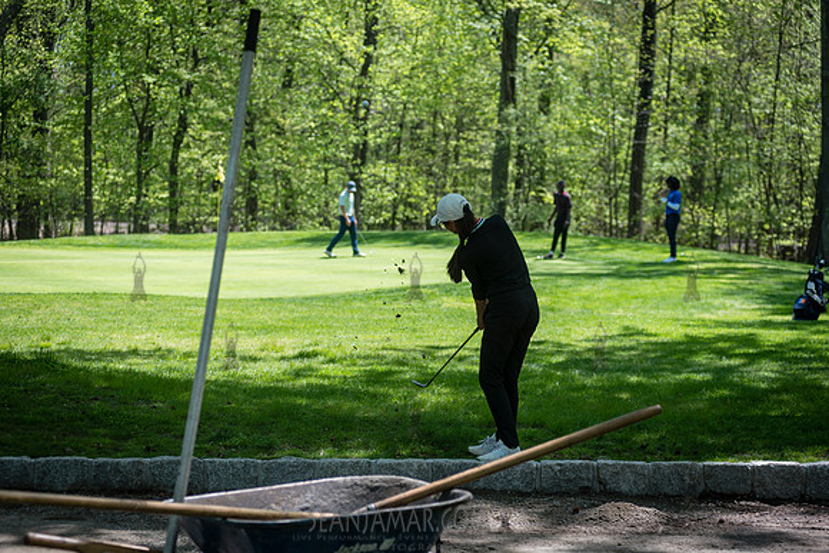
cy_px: 276
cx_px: 414
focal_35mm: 80
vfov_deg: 17.1
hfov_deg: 25.4
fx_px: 1843
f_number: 3.5
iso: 100
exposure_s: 1/500
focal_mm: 80
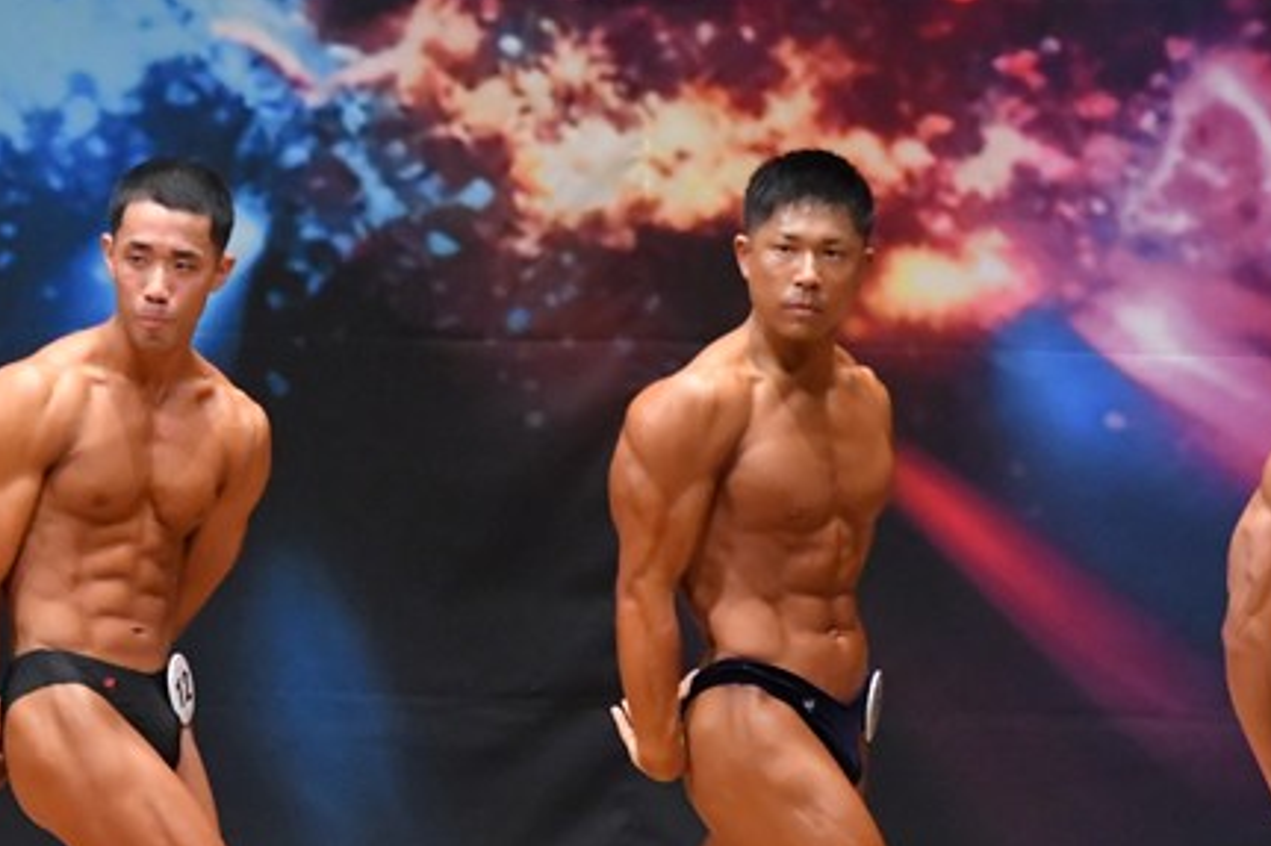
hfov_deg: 4.5
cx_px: 329
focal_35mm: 459
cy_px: 740
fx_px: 16198
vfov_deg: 3.0
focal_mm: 170
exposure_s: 1/400
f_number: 5.6
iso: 8000
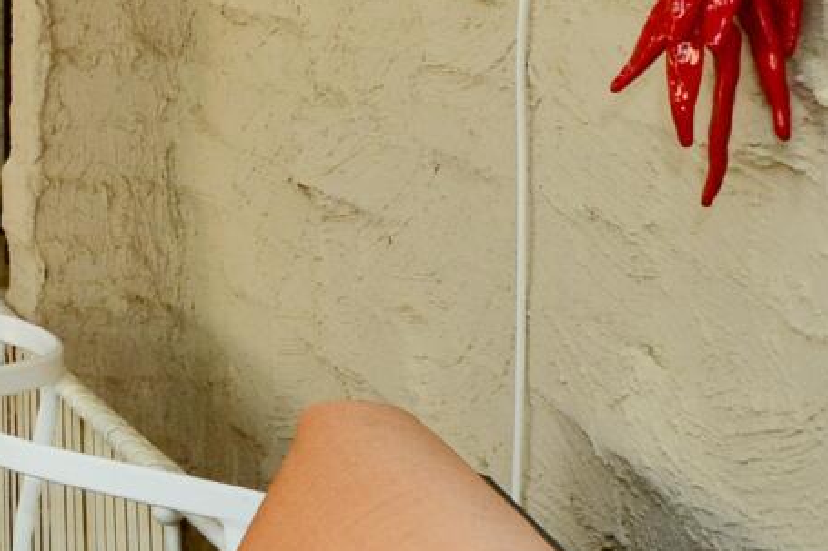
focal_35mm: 99
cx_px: -1589
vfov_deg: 13.4
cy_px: -142
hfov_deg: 11.8
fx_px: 2276
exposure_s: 1/200
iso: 320
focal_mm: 15
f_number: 7.1
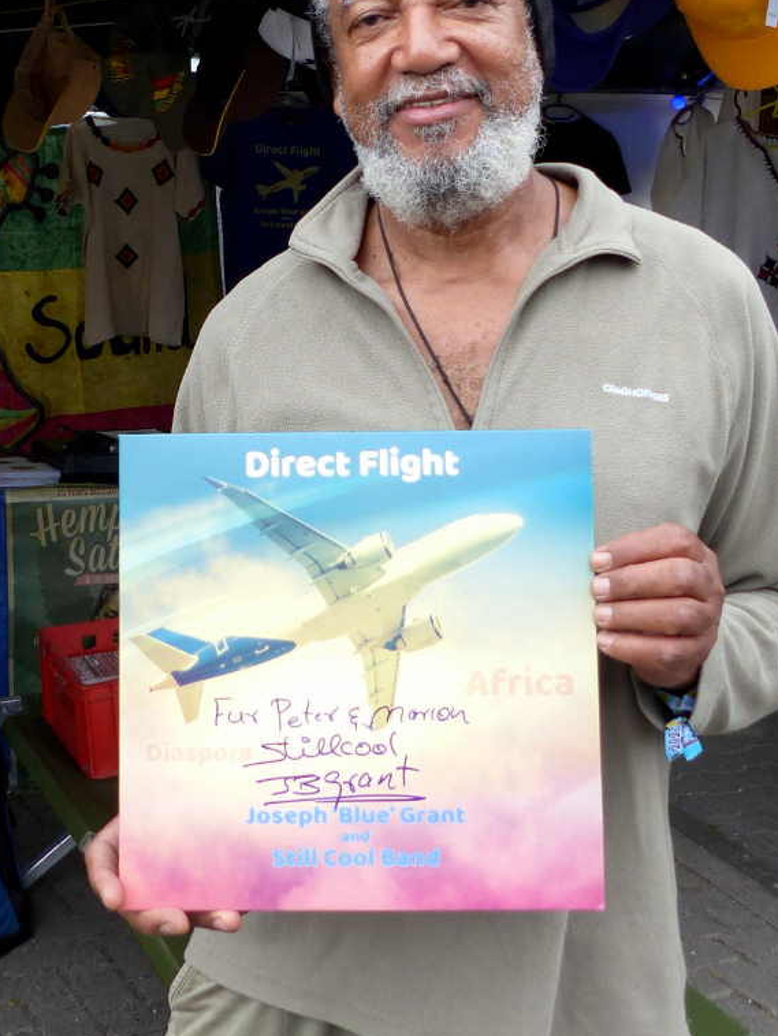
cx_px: 434
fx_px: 988
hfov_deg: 42.9
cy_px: 458
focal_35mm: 33
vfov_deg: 55.2
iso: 100
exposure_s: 1/100
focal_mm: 4.5
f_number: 2.8
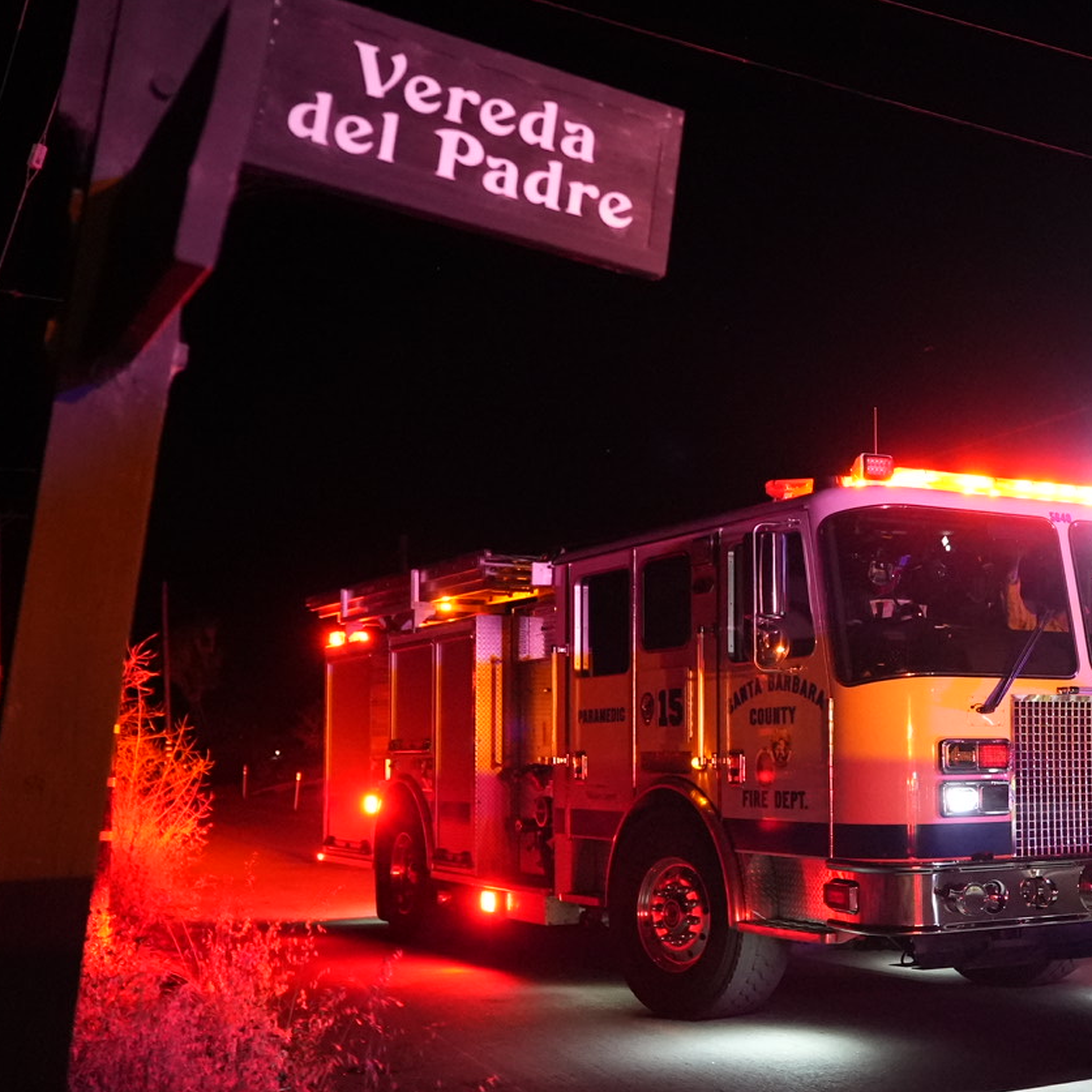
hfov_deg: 36.0
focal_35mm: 46
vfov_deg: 36.7
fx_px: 1642
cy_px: 618
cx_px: 808
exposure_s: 1/60
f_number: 2.8
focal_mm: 28
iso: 12800
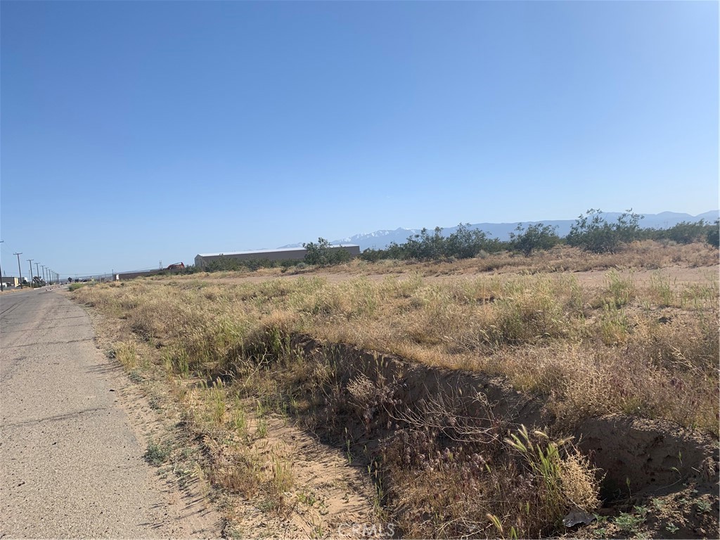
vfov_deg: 53.1
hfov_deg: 67.3
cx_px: 360
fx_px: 541
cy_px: 270
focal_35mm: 26
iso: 25
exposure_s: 1/3521
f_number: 1.8
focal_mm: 4.25
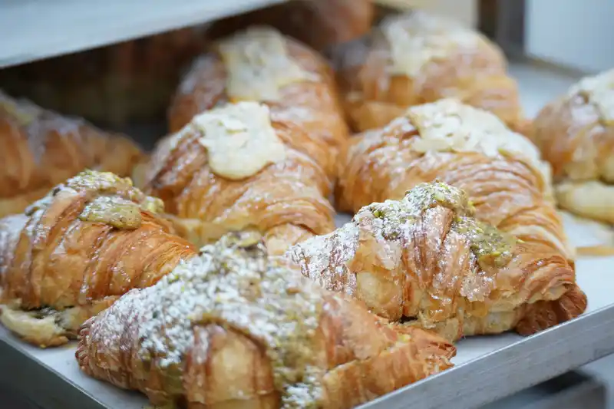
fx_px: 1824
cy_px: 204
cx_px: 307
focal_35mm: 107
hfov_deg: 19.1
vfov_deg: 12.8
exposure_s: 1/250
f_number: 4.5
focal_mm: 107
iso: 4000
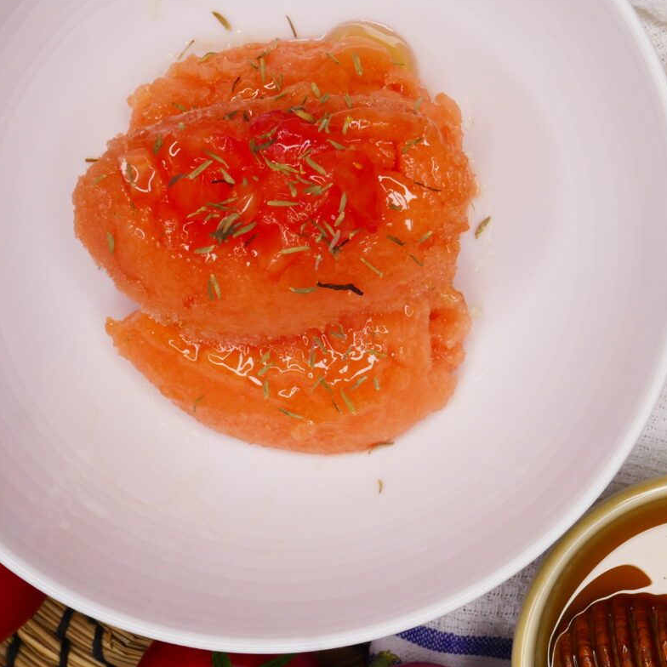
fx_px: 1134
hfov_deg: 32.3
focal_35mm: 52
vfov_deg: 32.8
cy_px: 334
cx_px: 475
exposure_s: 1/80
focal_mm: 14.6
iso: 800
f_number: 8
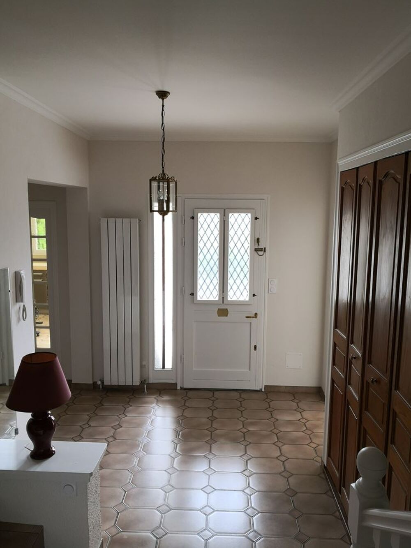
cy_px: 274
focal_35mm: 27
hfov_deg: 51.4
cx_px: 206
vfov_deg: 65.3
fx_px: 427
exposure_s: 1/100
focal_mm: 3.95
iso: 100
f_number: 1.6
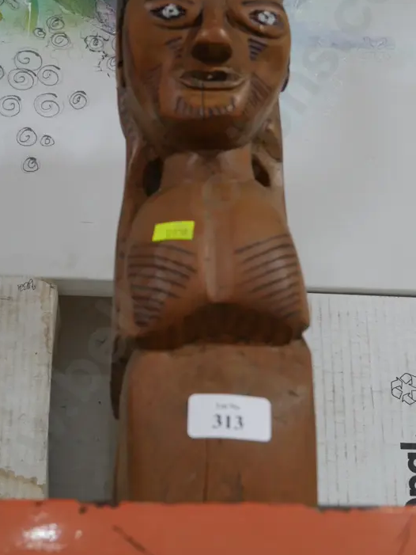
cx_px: 201
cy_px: 219
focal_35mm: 73
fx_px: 1169
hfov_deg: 20.2
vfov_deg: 26.6
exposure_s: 1/60
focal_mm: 25
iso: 1000
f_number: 5.3
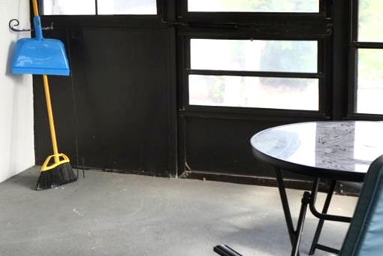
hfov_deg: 21.7
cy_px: 66
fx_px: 969
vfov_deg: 15.0
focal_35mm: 91
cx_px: 12
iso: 1000
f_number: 4
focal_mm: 29
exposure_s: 1/160
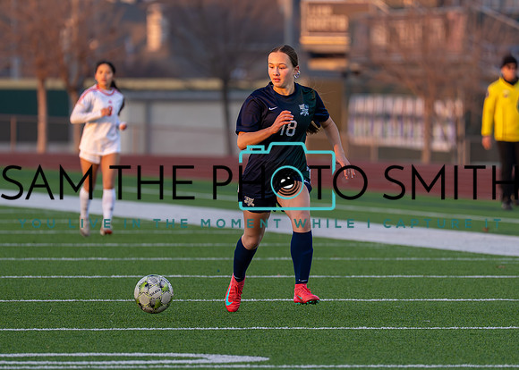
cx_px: 293
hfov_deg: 4.6
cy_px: 205
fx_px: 6460
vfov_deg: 3.3
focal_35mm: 438
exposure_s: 1/1600
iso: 800
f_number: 2.8
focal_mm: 200
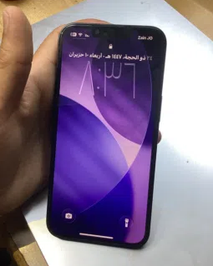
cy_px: 131
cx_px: 99
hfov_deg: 39.1
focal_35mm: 38
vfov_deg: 47.9
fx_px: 300
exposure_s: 1/60
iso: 50
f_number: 2.4
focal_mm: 3.3
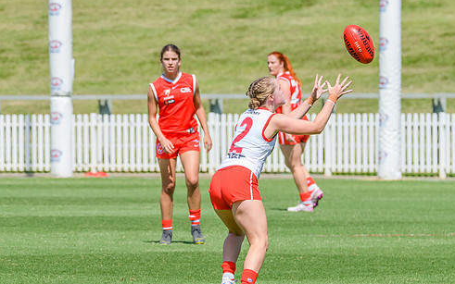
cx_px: 240
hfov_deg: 3.7
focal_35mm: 570
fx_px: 7069
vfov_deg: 2.3
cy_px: 190
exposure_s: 1/2000
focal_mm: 280
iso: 800
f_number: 9
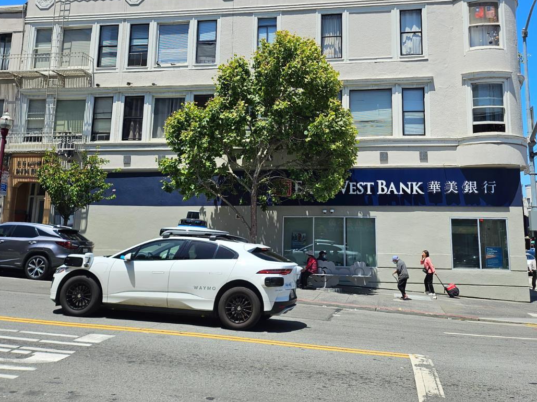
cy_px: 138
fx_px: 543
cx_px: 294
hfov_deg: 52.6
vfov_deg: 40.2
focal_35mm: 35
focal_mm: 5
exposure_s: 1/4054
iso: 50
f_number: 1.8
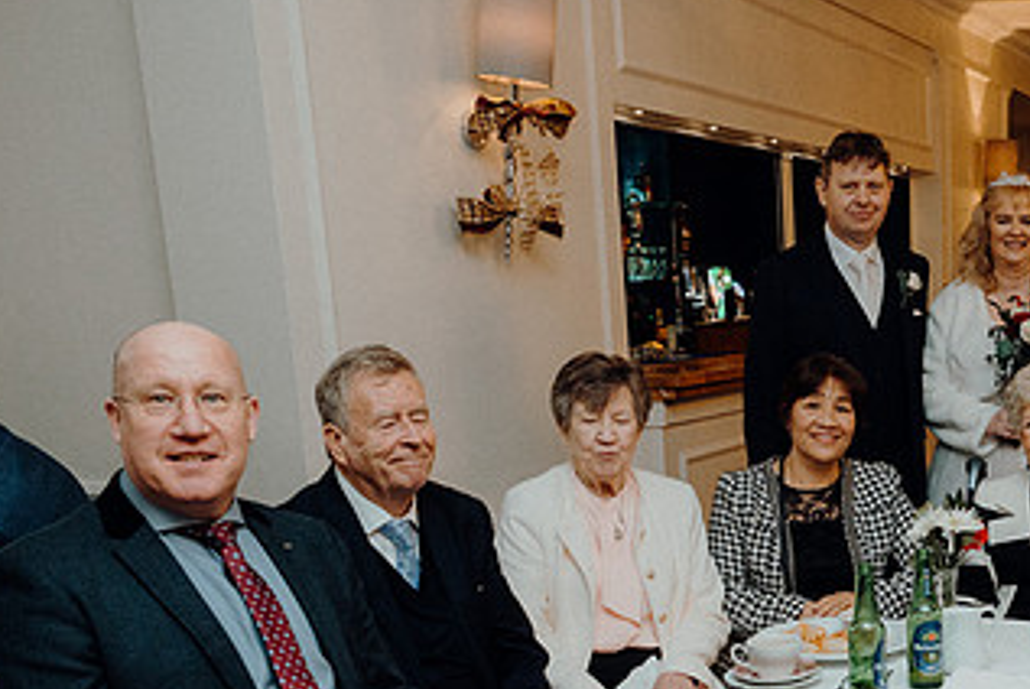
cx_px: 914
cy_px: 617
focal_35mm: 48
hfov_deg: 38.4
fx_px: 1375
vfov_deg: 27.2
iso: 2500
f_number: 5
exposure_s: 1/160
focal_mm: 24
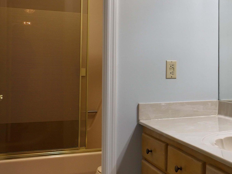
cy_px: 69
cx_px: 223
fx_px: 368
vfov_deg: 26.5
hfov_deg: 32.6
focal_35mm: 55
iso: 130
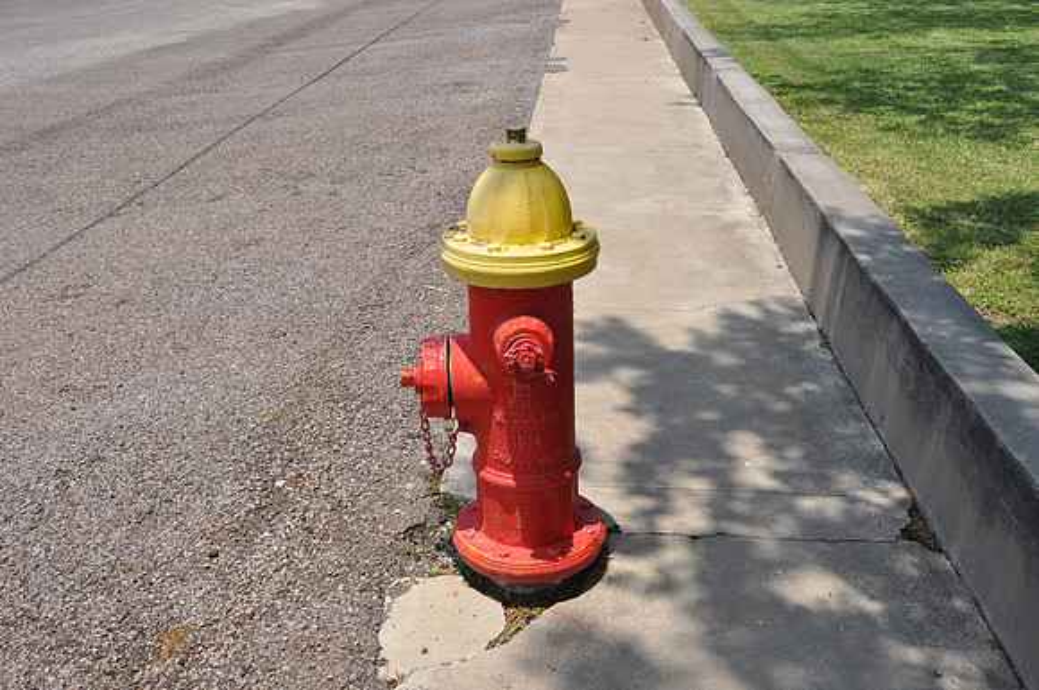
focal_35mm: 36
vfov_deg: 36.8
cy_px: 345
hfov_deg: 53.2
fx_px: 1038
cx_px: 520
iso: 200
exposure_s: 1/320
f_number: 9
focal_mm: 24
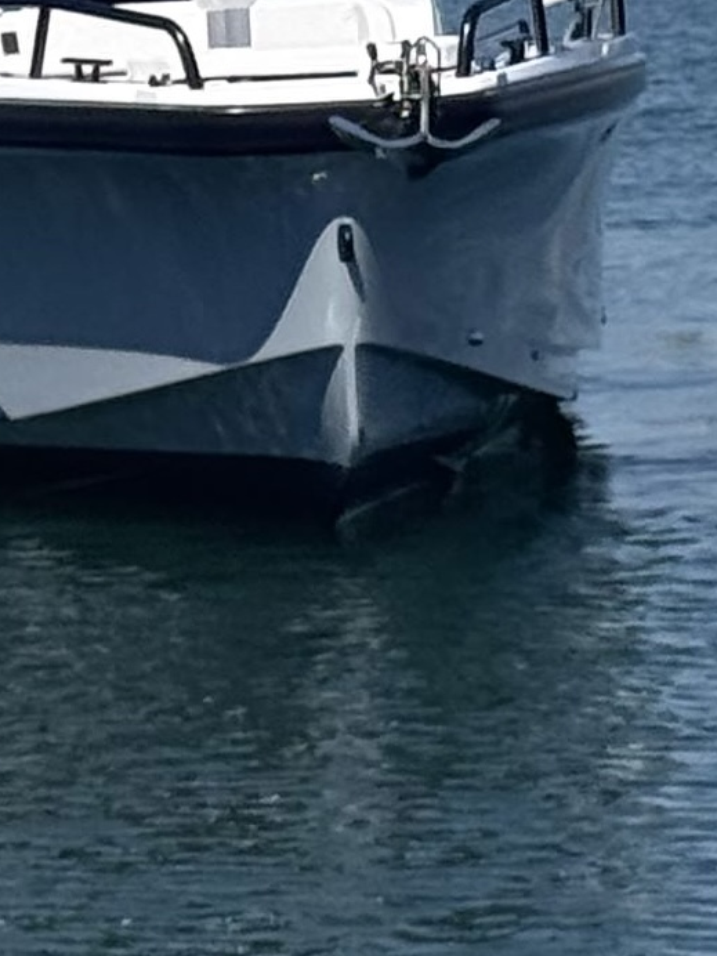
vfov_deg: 11.9
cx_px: 131
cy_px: -16
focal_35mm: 164
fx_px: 4529
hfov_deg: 9.0
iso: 64
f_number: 1.78
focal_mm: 6.76
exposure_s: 1/7874
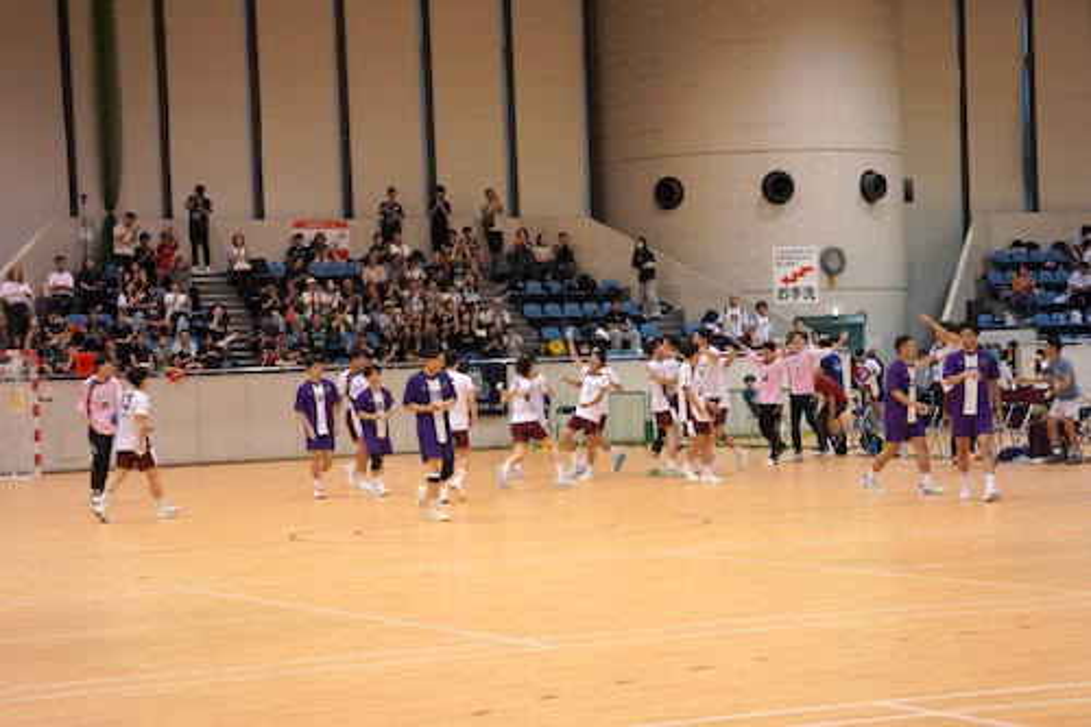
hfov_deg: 23.1
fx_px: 2666
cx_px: 546
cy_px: 364
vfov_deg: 15.5
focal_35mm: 88
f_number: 5
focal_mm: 88
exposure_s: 1/160
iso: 4000
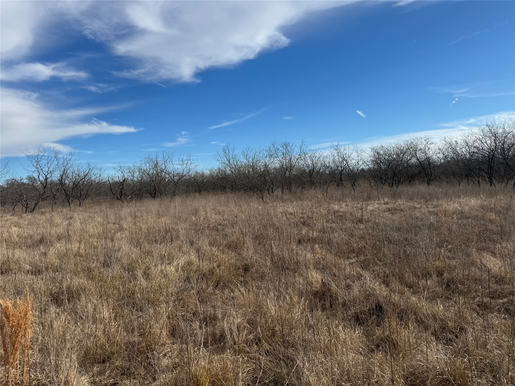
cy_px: 193
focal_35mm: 24
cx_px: 258
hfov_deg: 71.6
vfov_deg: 56.8
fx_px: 357
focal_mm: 6.76
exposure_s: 1/5814
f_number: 1.78
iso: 80
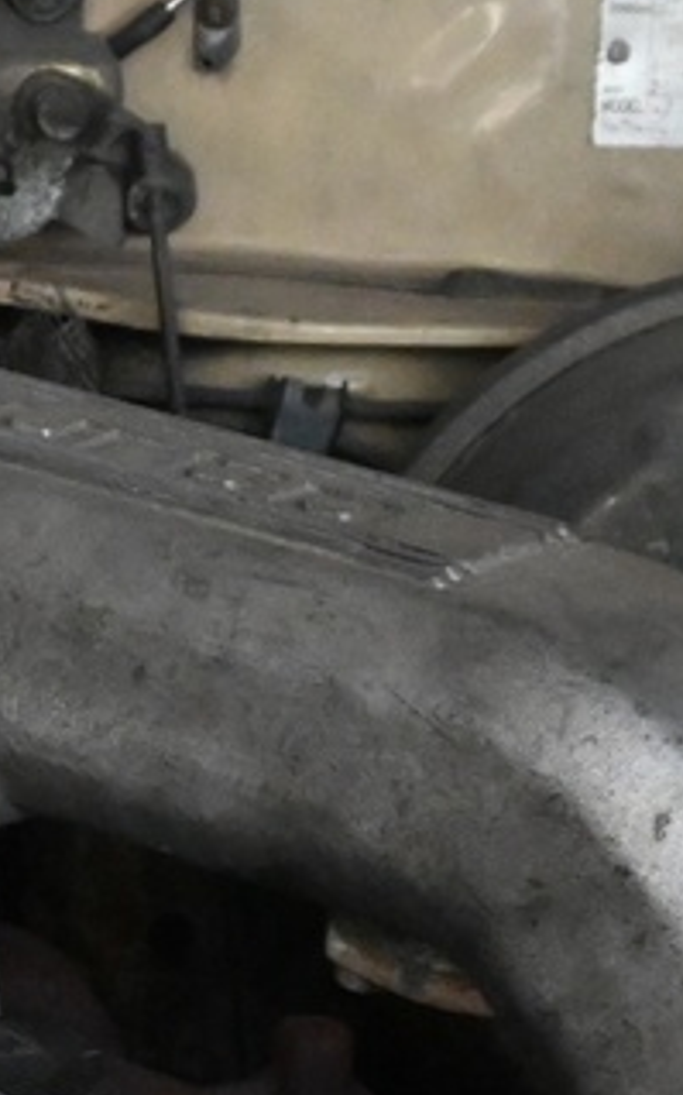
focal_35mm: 179
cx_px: -944
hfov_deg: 6.9
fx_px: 5326
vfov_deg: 11.7
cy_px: 762
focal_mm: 23
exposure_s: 1/160
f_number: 6.3
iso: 4000
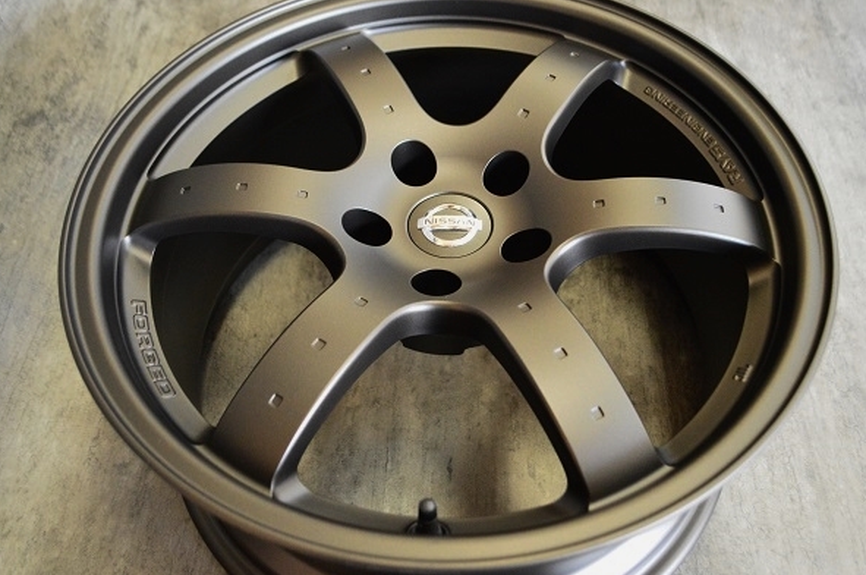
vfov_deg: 41.0
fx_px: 769
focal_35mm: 32
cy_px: 271
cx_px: 454
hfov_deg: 58.8
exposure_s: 1/60
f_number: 3.8
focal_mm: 20
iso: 3200
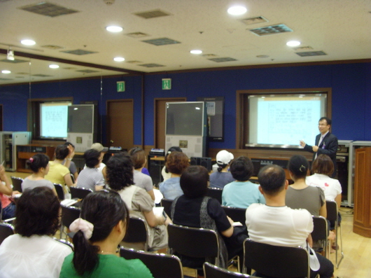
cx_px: 186
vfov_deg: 36.8
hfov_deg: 47.9
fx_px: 418
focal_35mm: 39
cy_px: 139
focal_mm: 6.6
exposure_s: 1/8
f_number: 3.5
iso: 200
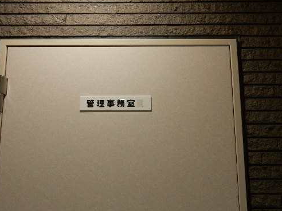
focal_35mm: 39
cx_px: 139
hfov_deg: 47.9
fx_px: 318
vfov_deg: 36.8
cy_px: 102
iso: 250
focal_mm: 5.4
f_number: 4
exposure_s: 1/30
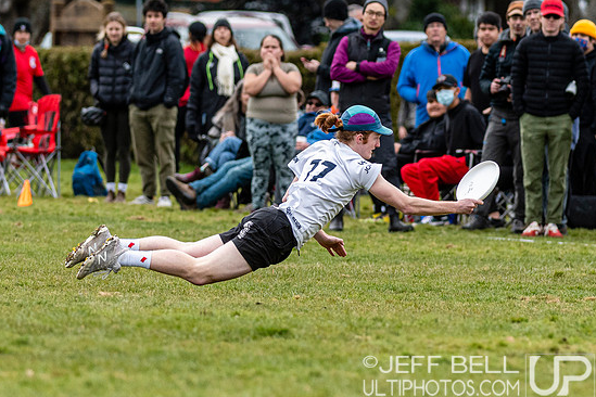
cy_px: 79
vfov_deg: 2.1
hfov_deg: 3.2
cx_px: 378
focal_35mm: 649
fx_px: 10744
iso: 640
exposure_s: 1/1600
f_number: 4
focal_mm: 220
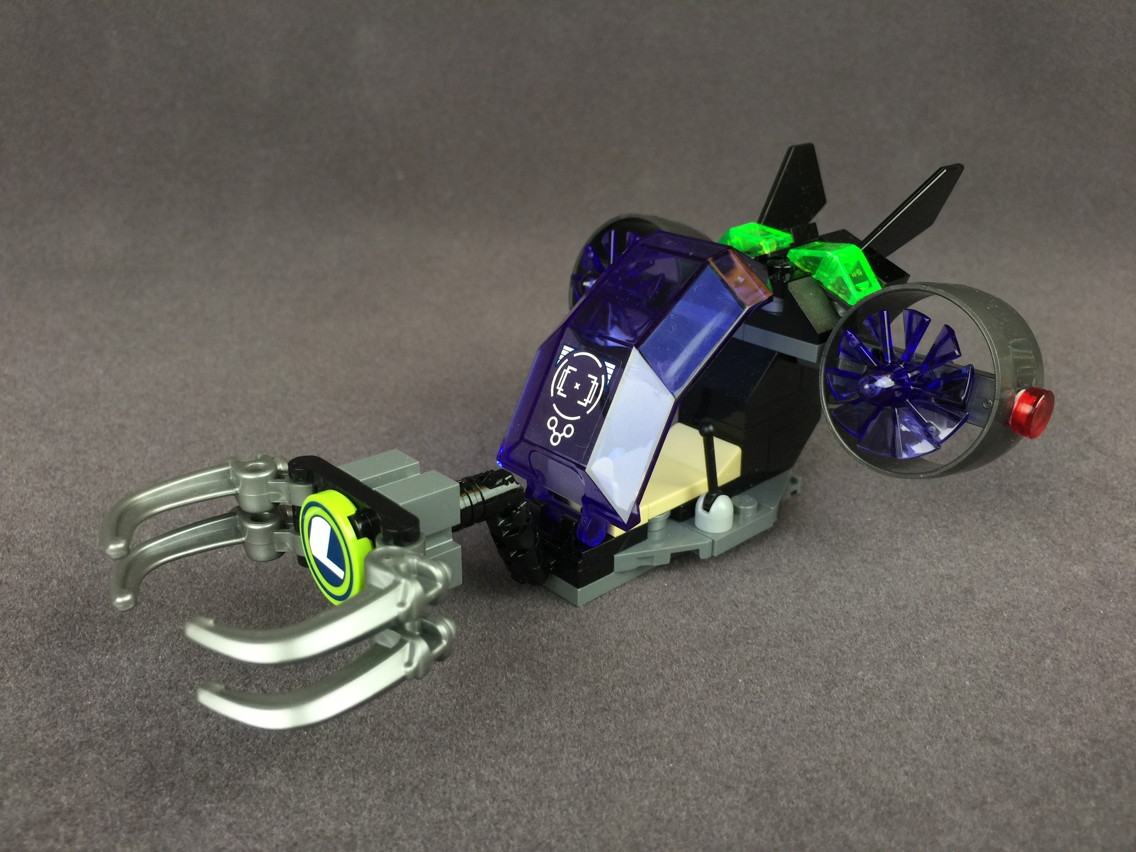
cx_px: 568
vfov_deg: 48.2
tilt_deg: -22.9
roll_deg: +0.8
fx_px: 952
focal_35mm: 29
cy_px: 426
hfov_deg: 61.7
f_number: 2.2
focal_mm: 4.15
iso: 40
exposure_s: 1/30
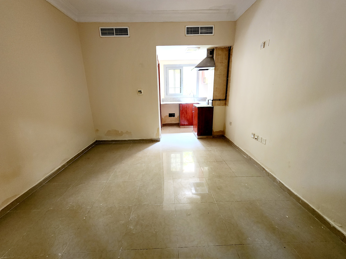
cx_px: 173
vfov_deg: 89.9
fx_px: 130
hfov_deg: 106.2
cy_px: 130
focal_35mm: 13
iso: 320
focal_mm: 2.2
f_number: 2.2
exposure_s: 1/60
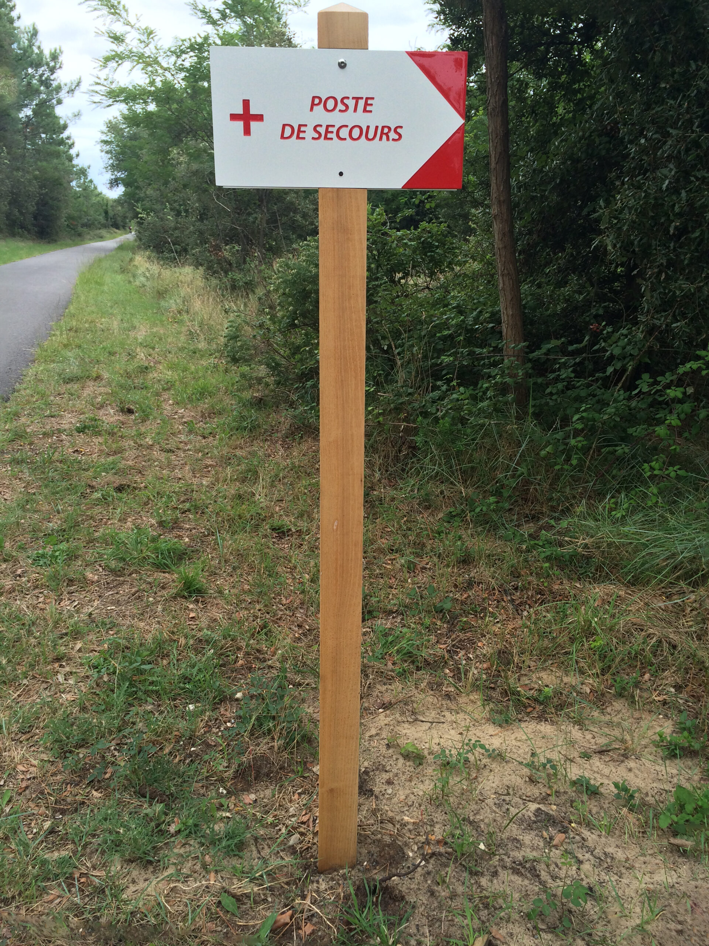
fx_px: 819
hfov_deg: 46.8
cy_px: 473
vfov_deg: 60.0
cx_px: 354
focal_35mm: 30
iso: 32
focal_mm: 4.12
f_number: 2.2
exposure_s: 1/500
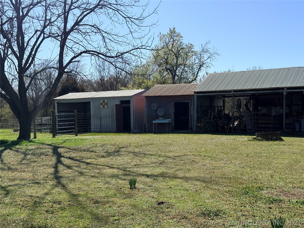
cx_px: 152
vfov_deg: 30.3
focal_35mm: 48
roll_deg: +1.0
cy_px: 114
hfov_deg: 39.7
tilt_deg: -1.3
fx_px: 422
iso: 64
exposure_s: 1/7143
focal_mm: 6.76
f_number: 1.78
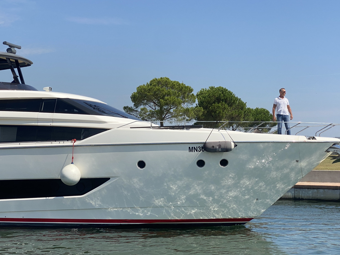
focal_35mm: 70
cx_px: 148
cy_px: 110
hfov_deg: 27.8
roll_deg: -1.2
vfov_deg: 21.0
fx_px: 688
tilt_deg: +4.6
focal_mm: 6
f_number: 2
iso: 20
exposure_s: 1/2083
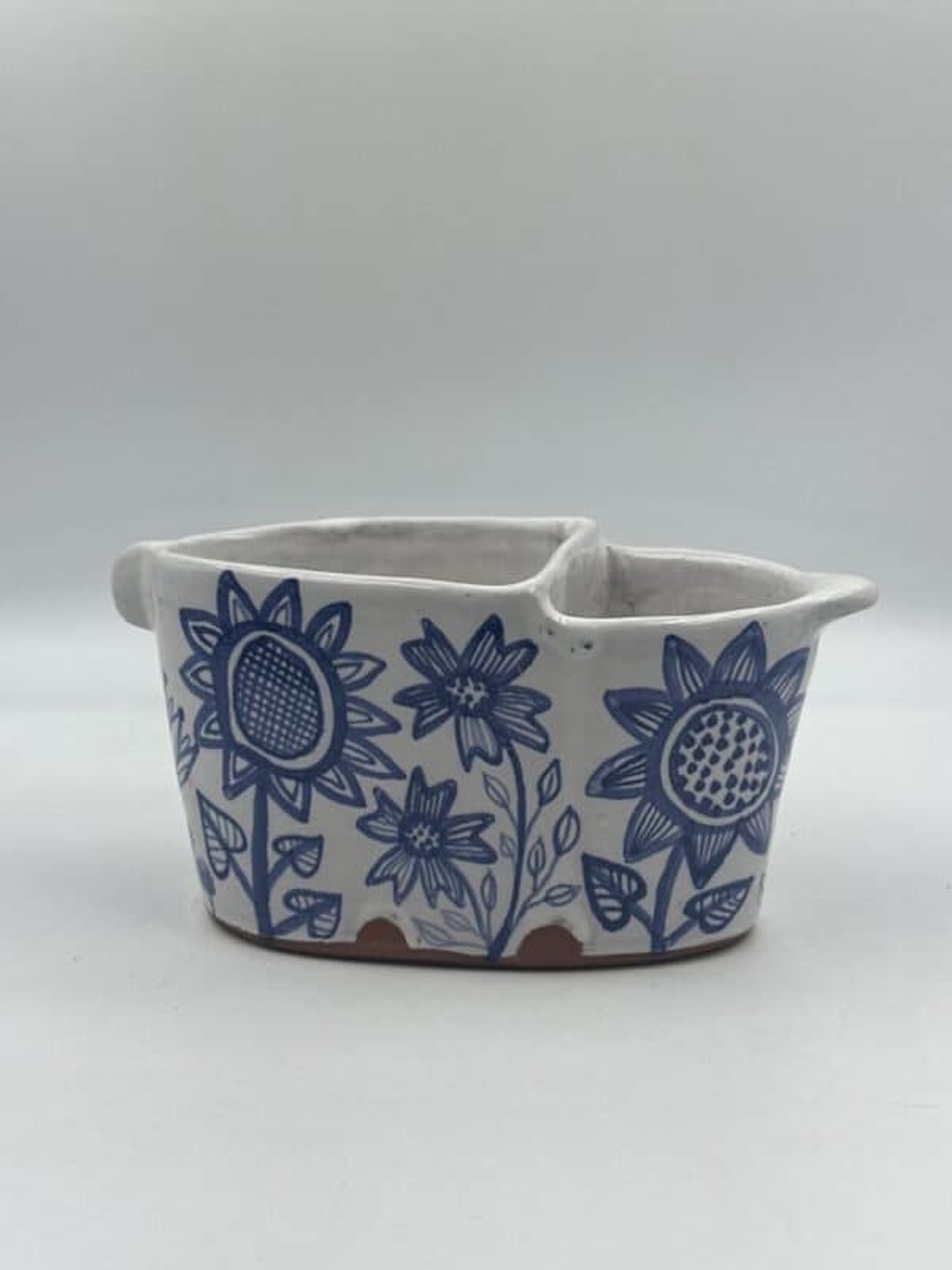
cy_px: 635
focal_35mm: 48
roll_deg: -0.7
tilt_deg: -14.4
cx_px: 476
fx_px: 1760
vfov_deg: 39.7
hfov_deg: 30.3
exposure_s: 1/458
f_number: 1.78
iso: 64
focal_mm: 6.86
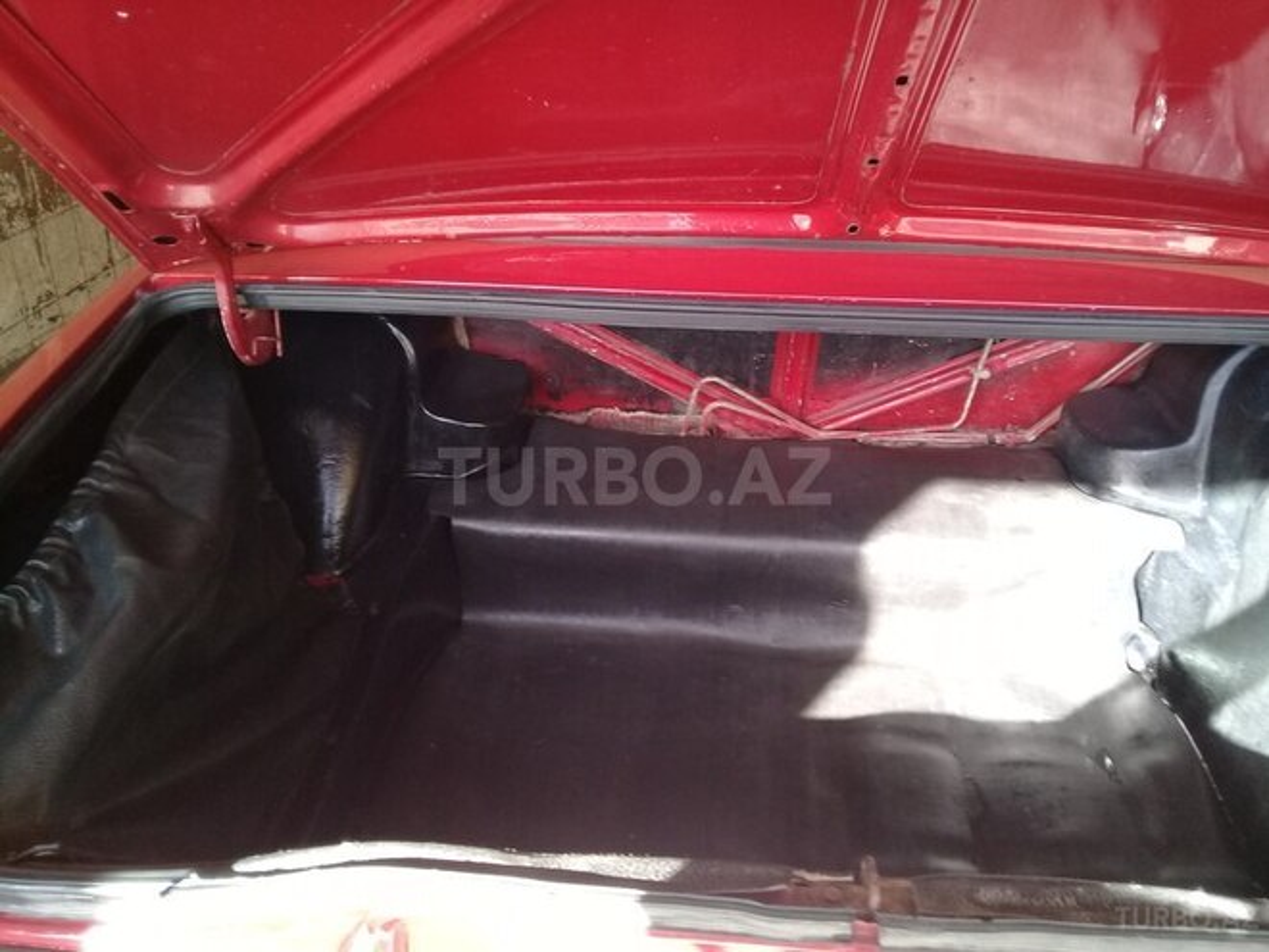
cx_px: 634
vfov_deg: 45.4
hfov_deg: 58.4
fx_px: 1136
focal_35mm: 31
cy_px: 476
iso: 64
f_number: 2.2
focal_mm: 3.3
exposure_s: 1/50
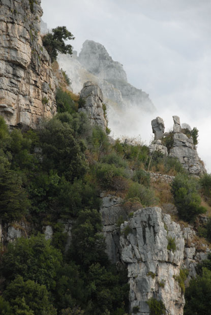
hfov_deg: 7.1
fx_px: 1709
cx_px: 106
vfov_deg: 10.5
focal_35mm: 195
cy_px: 158
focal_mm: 130
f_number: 6.3
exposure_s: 1/320
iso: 160
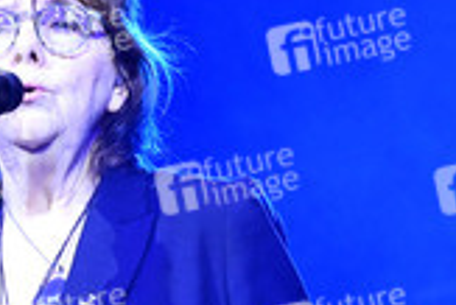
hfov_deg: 3.7
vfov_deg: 2.5
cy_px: 252
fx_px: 6998
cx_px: -15
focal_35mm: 552
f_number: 5
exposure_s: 1/250
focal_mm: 200
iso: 6400
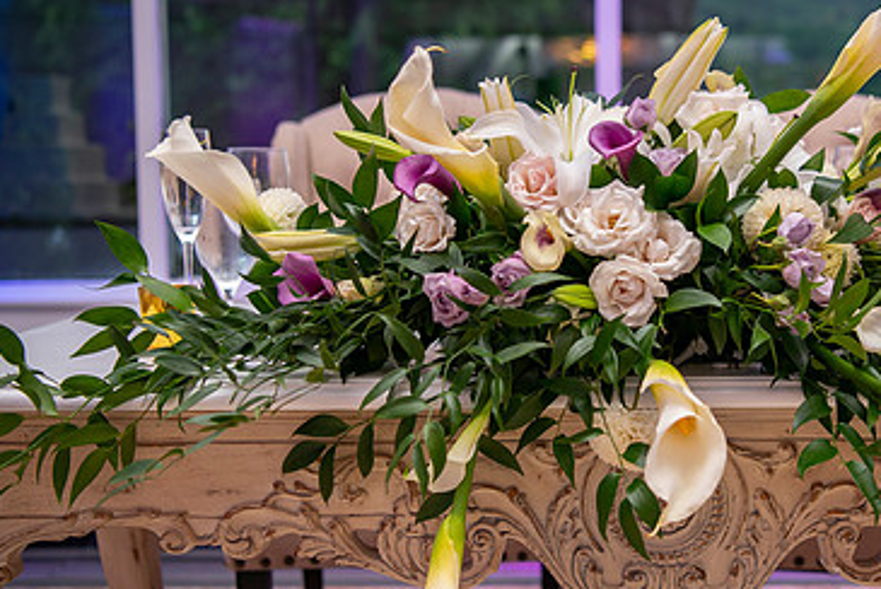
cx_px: 615
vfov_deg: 23.4
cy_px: 297
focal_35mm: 58
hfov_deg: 34.0
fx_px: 1420
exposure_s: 1/400
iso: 800
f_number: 2.8
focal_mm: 35
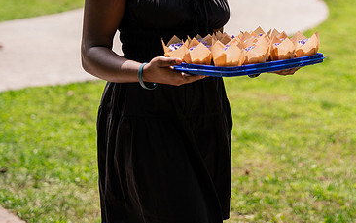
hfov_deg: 18.4
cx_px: 248
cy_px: 44
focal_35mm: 113
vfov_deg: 11.6
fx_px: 1097
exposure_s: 1/1600
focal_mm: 70
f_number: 2.8
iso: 400
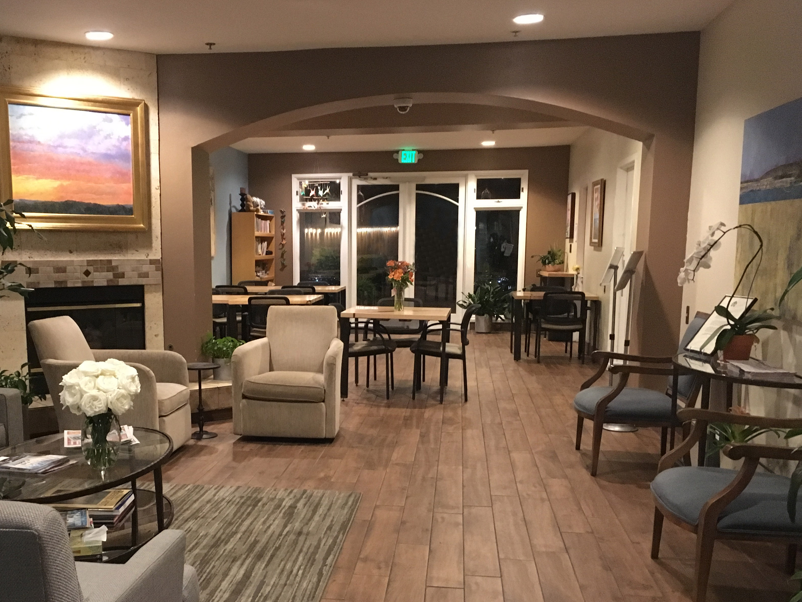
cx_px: 315
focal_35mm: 37
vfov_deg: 38.4
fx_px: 857
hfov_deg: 49.8
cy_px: 378
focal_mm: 4.15
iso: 320
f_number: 2.2
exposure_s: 1/15
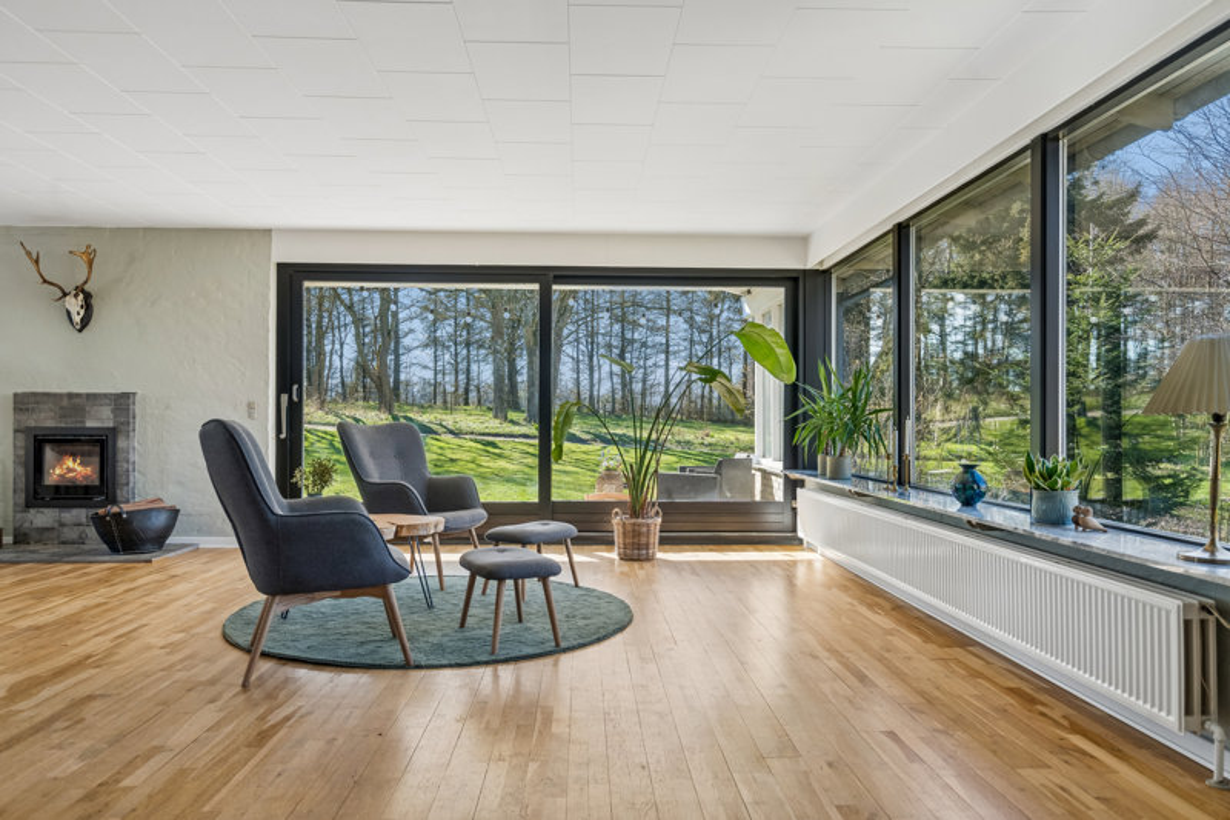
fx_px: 820
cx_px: 615
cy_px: 410
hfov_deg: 73.8
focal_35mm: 24
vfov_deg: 53.1
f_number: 8
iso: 400
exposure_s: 1/160
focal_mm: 24
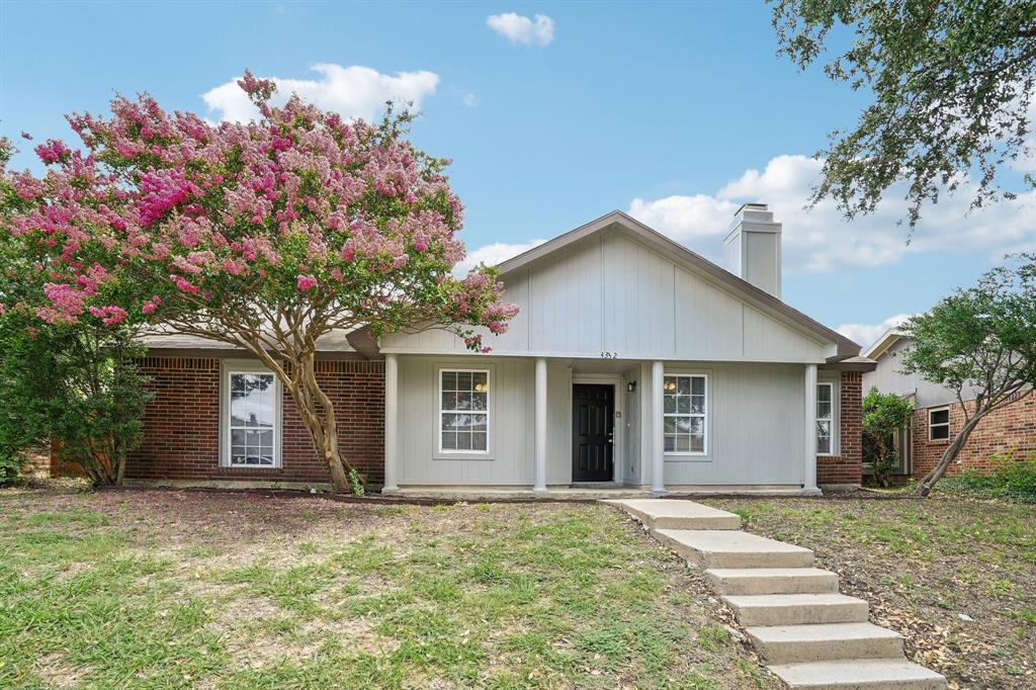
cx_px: 518
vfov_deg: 73.7
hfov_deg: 96.8
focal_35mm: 16
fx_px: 460
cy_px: 345
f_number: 8
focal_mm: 16
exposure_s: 1/60
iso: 400
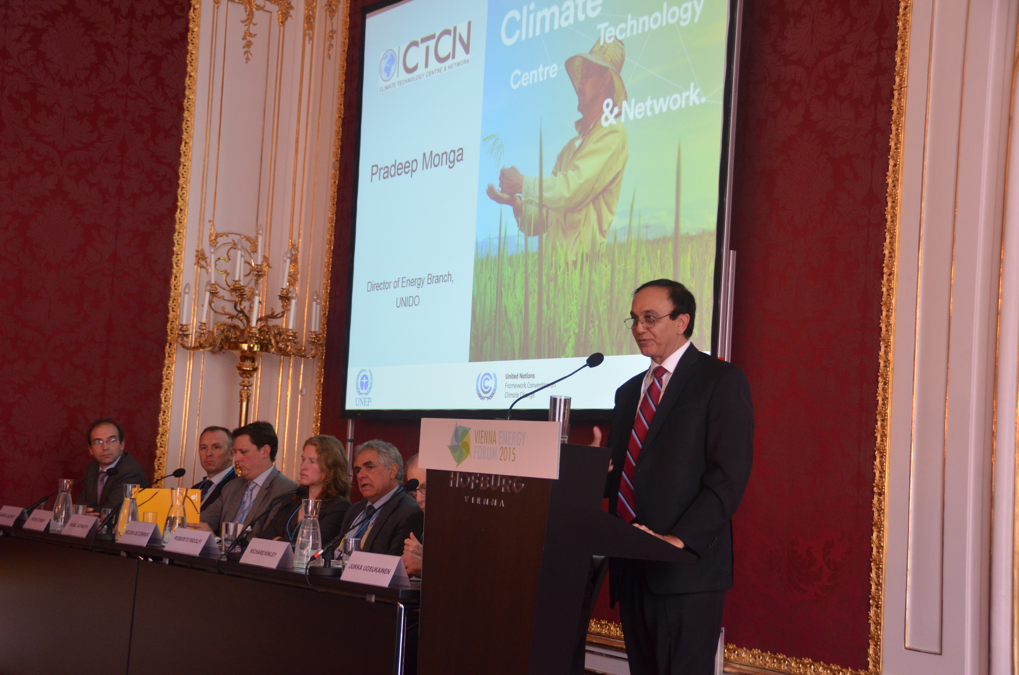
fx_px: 1483
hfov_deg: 37.9
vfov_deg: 25.6
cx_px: 510
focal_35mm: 52
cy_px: 338
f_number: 4.5
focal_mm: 35
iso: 1000
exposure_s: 1/50
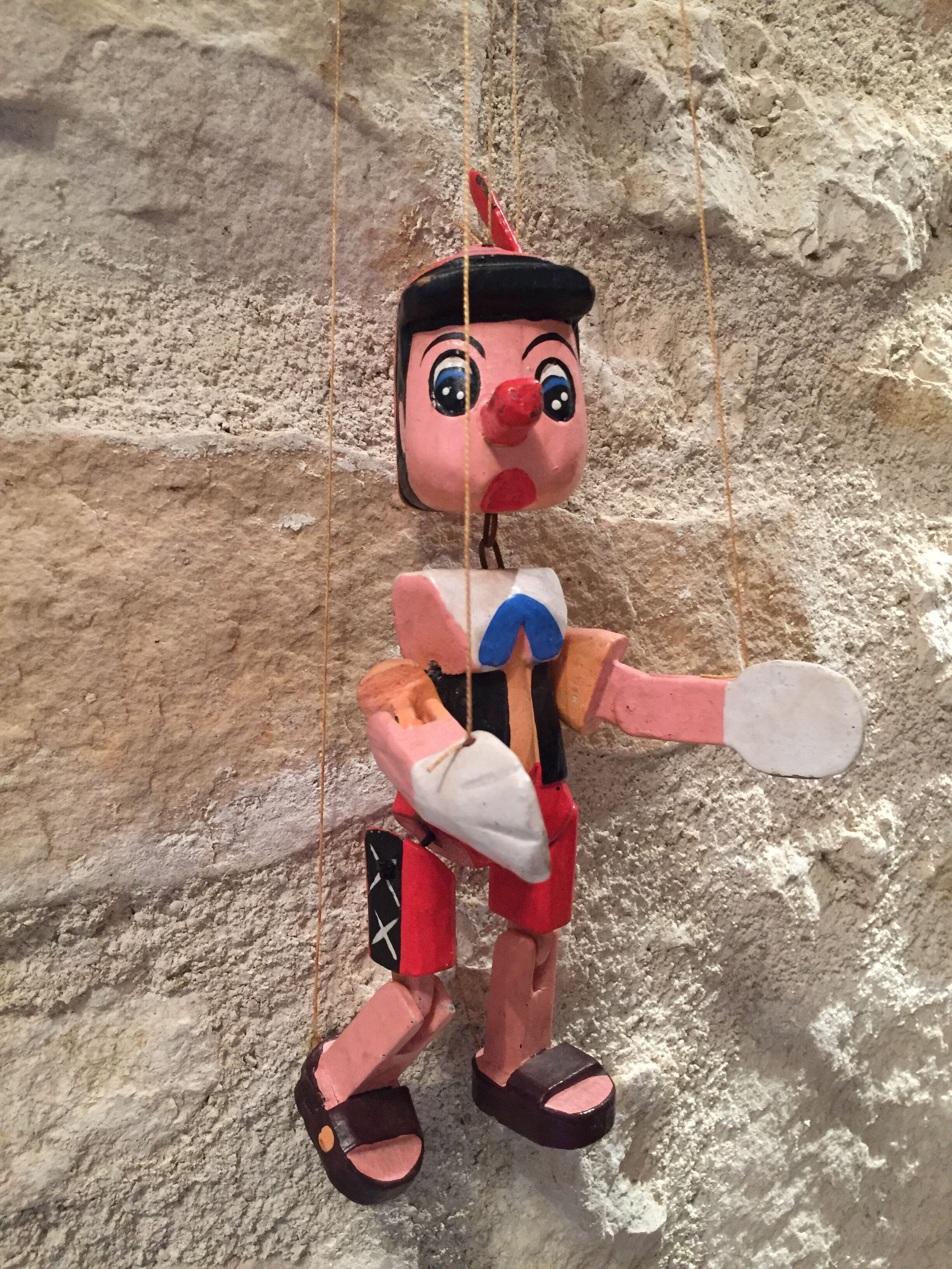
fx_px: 1063
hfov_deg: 48.2
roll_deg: +0.1
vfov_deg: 61.7
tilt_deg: -2.4
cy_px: 634
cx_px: 476
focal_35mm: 29
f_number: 2.2
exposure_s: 1/33
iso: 250
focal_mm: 4.15
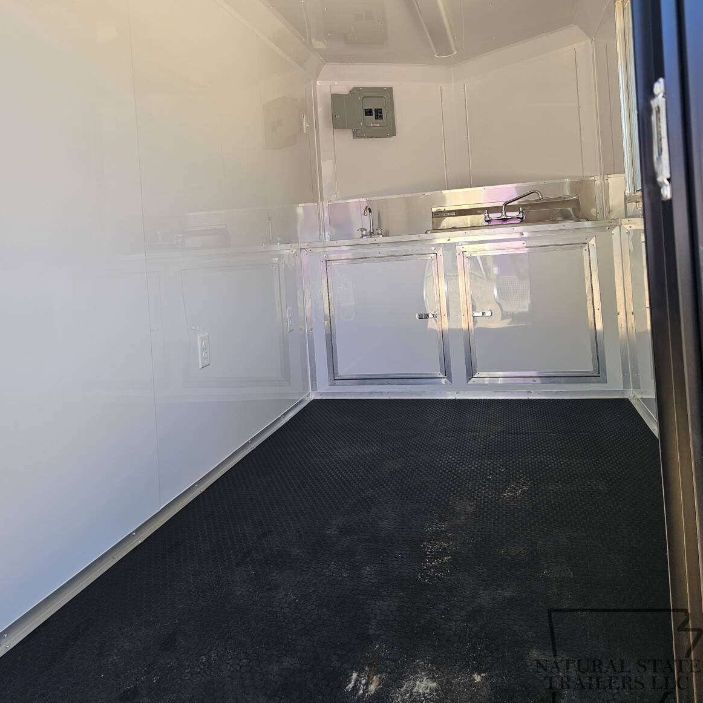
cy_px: 266
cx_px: 348
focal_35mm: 28
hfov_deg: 57.3
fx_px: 643
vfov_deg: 56.7
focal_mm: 5.4
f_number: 1.8
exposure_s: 1/120
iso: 25
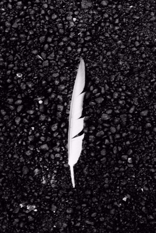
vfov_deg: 47.4
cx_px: 78
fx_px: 266
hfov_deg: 32.6
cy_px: 116
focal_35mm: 41
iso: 2500
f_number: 16
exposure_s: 1/25
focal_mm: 27
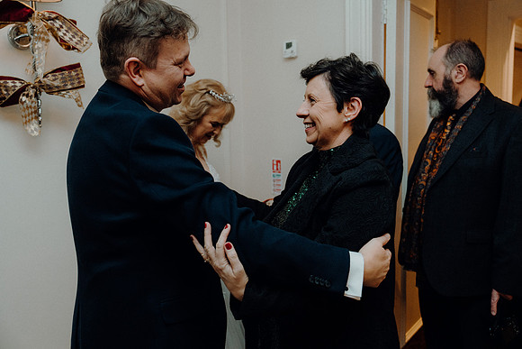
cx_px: 261
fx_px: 493
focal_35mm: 34
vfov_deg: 38.9
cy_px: 174
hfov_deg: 55.8
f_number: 3.5
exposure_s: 1/200
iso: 2500
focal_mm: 34
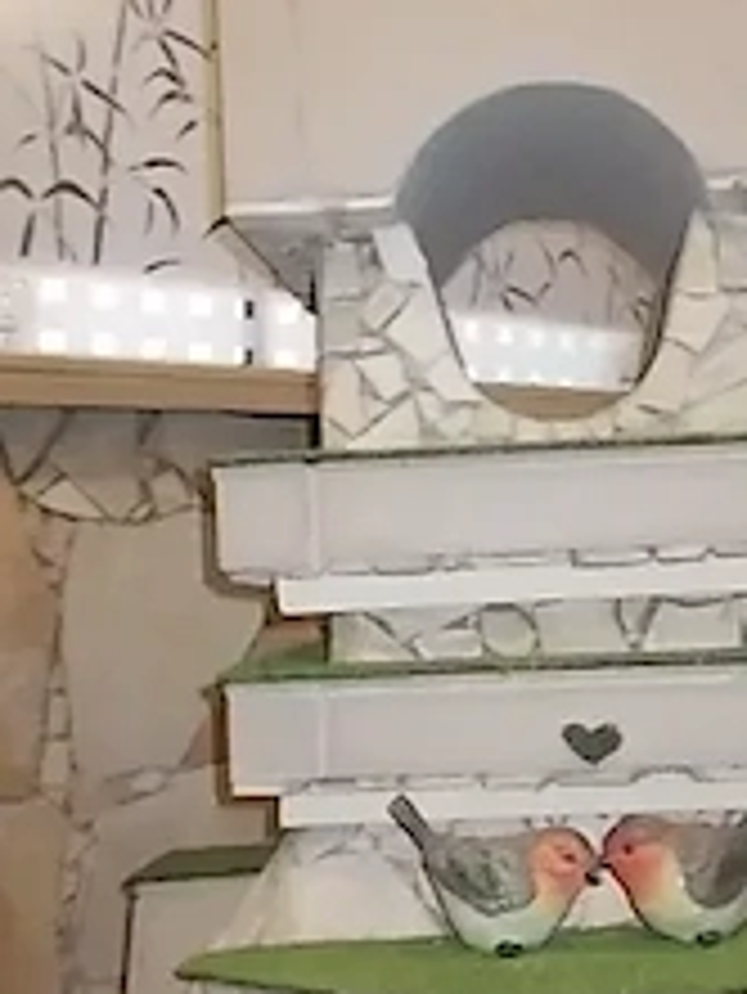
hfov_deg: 30.6
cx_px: 526
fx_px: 1351
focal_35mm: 47
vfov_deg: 40.4
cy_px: 468
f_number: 3.2
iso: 200
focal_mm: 4.6
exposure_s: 1/25
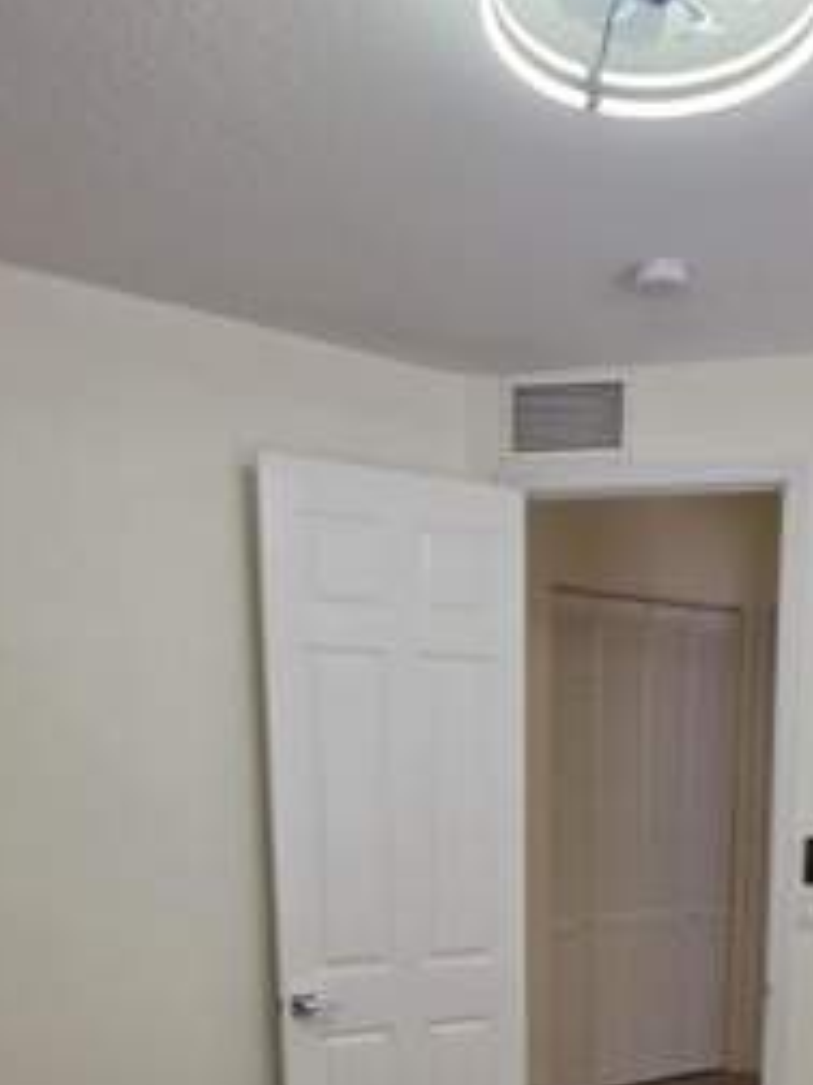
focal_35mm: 33
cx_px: 568
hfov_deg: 42.1
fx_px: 1033
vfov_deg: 48.3
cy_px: 1016
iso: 100
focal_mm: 2.2
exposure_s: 1/120
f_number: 1.9
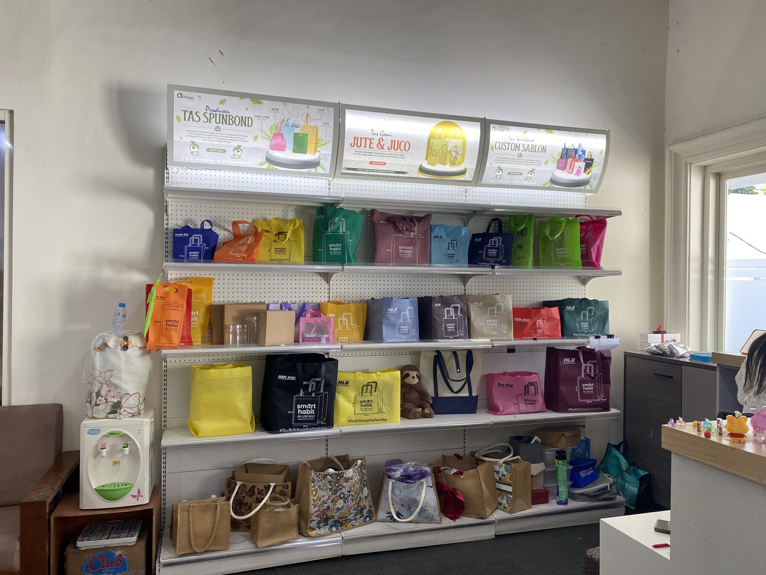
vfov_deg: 53.1
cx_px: 383
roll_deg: -0.5
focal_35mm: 26
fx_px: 575
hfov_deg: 67.3
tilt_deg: -1.5
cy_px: 288
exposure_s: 1/121
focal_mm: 4.25
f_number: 1.8
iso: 100
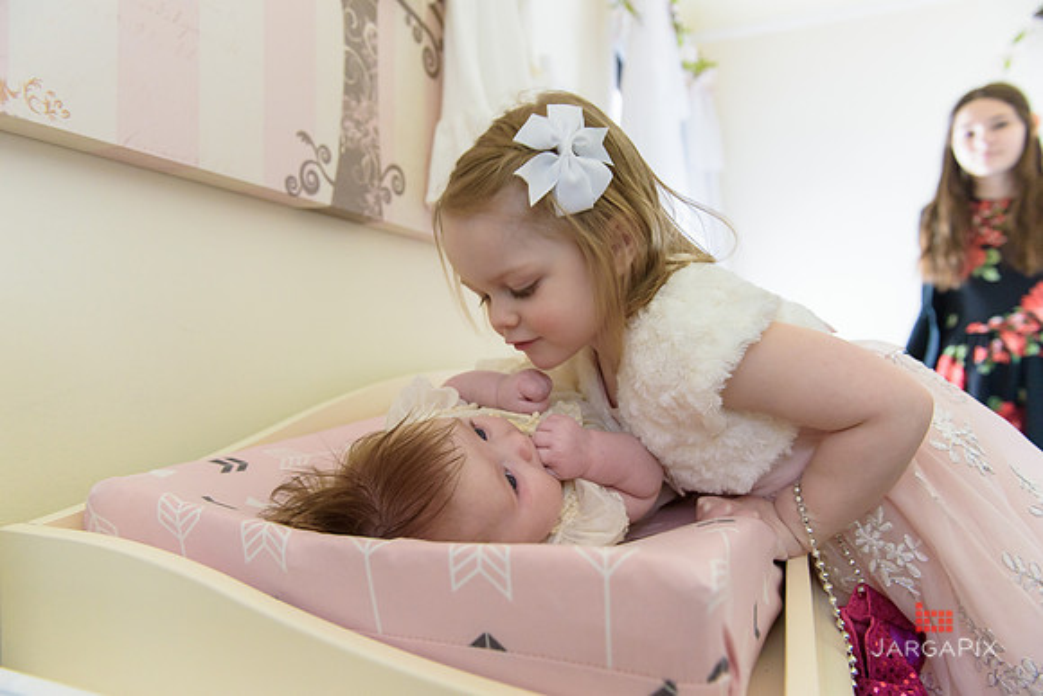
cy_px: 348
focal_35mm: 24
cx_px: 522
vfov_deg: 53.2
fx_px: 695
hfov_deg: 73.7
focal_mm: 24
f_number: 3.2
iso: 1600
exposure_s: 1/125
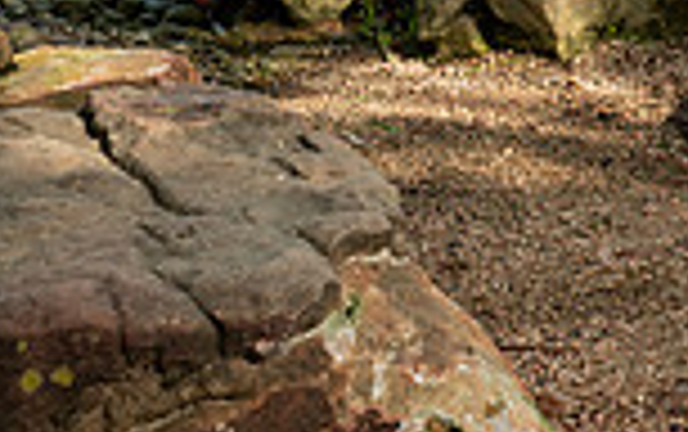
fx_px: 1802
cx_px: 540
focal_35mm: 96
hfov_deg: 21.4
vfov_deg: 11.7
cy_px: -531
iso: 100
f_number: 7.1
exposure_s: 1/250
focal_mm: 32
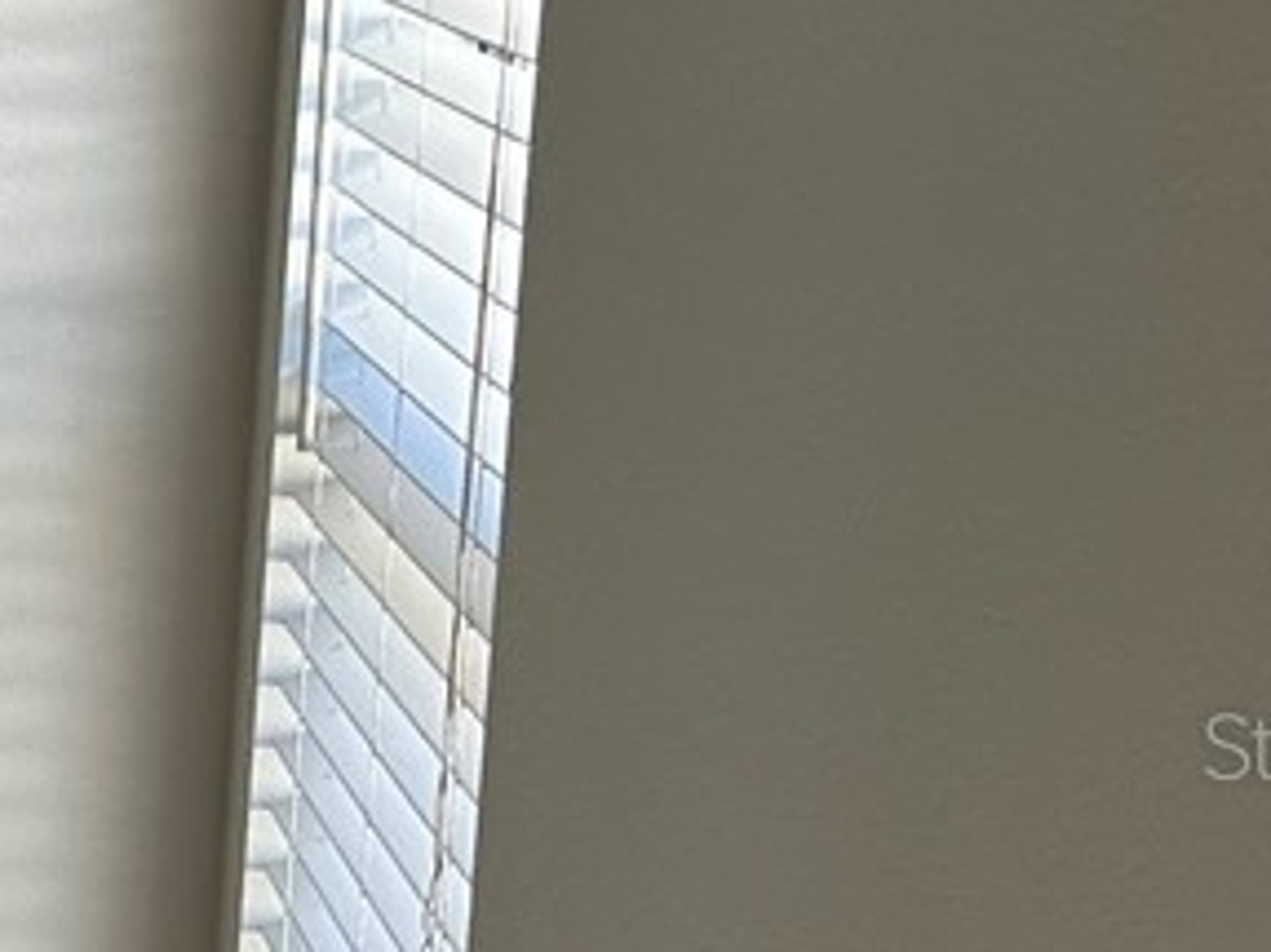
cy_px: 744
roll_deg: +0.8
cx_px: -1922
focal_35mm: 134
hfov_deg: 11.6
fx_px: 4918
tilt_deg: -11.4
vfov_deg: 11.0
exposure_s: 1/121
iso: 100
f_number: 1.78
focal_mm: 6.86
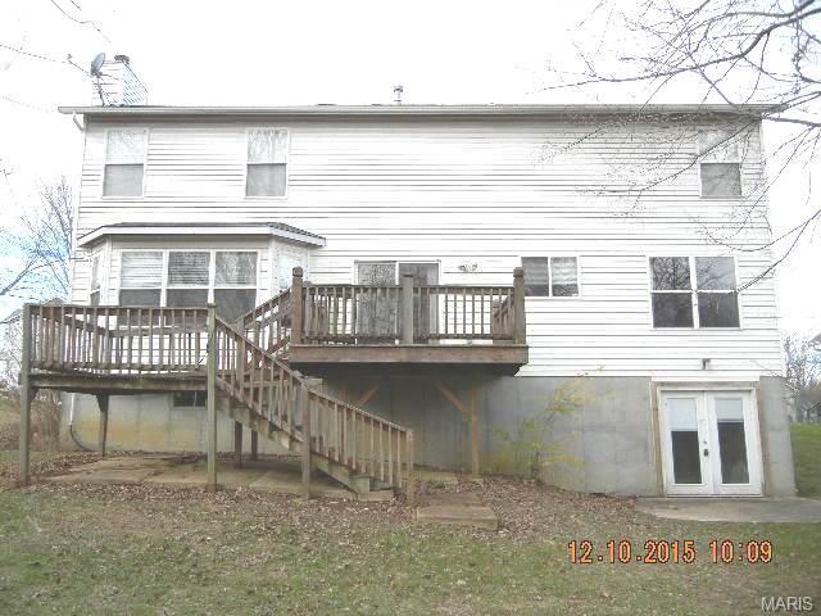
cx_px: 410
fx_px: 712
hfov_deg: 60.0
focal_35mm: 30
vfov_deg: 46.8
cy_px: 308
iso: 160
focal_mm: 5.4
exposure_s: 1/333
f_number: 3.5
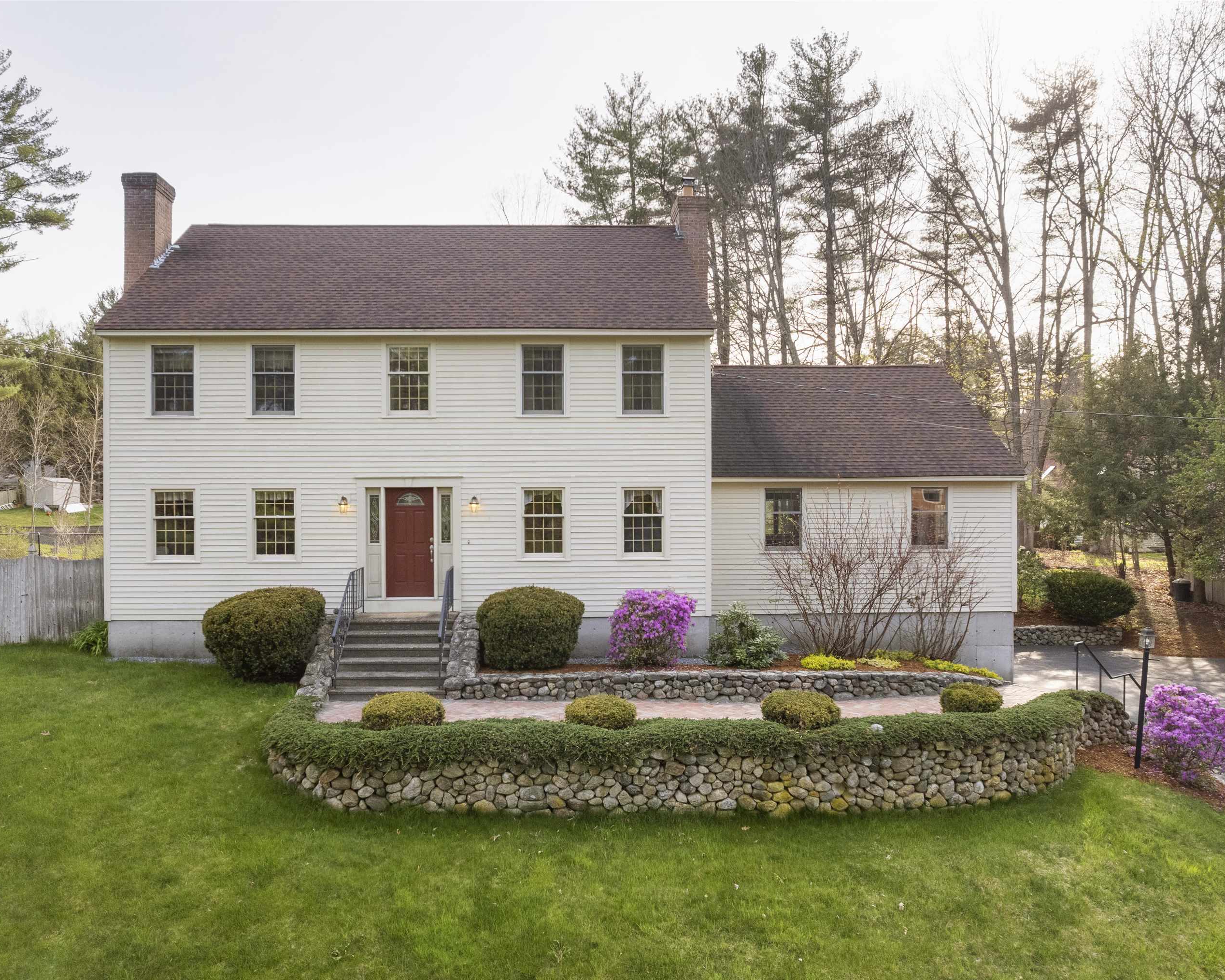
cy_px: 494
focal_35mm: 25
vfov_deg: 56.8
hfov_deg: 67.8
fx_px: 906
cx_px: 536
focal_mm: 8.38
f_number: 2.8
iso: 100
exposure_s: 1/160
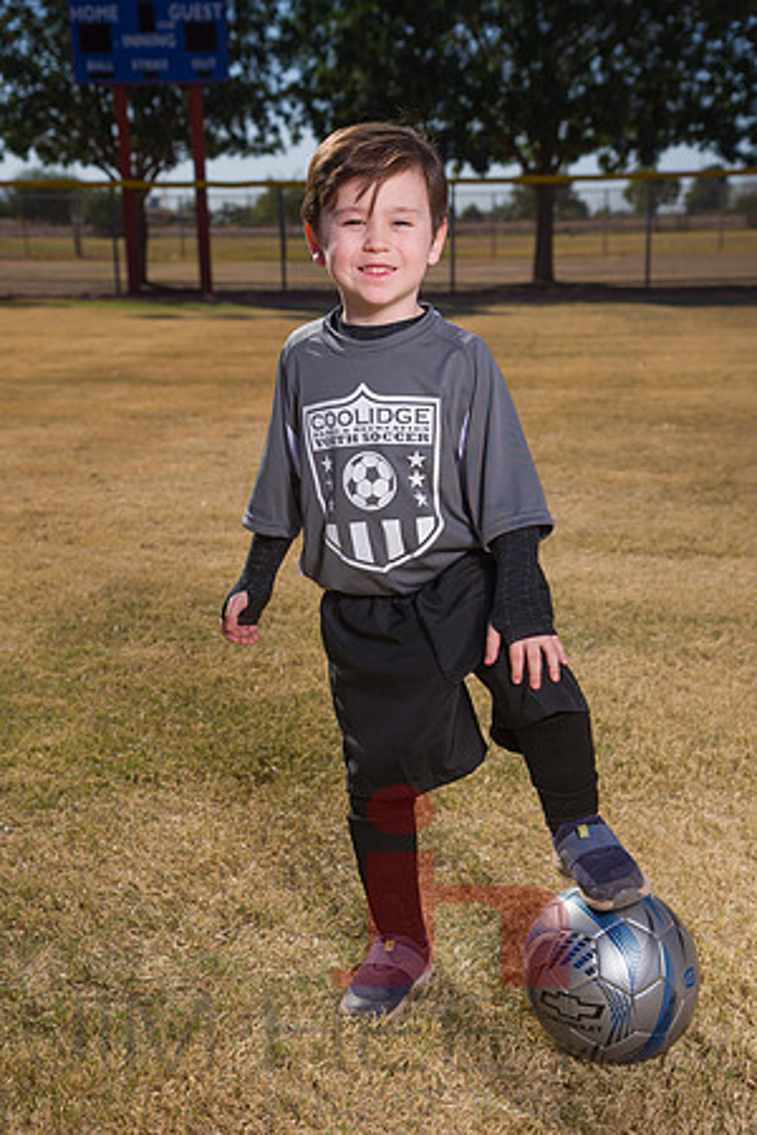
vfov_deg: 39.6
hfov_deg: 27.0
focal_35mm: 50
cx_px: 378
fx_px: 1577
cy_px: 568
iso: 160
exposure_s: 1/1250
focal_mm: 50
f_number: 5.6
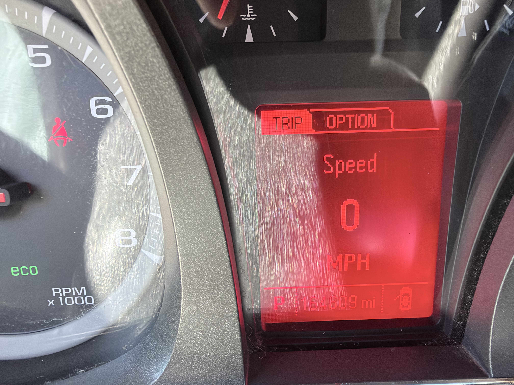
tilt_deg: -36.6
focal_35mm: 25
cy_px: 192
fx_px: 371
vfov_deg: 54.9
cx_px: 257
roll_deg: +1.2
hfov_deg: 69.4
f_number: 2.2
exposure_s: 1/121
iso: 320
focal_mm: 2.22
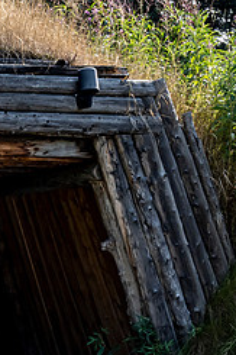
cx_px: 28
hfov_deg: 11.1
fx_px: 1211
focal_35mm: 123
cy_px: 237
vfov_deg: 16.6
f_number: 8
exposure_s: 1/400
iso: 400
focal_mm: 25
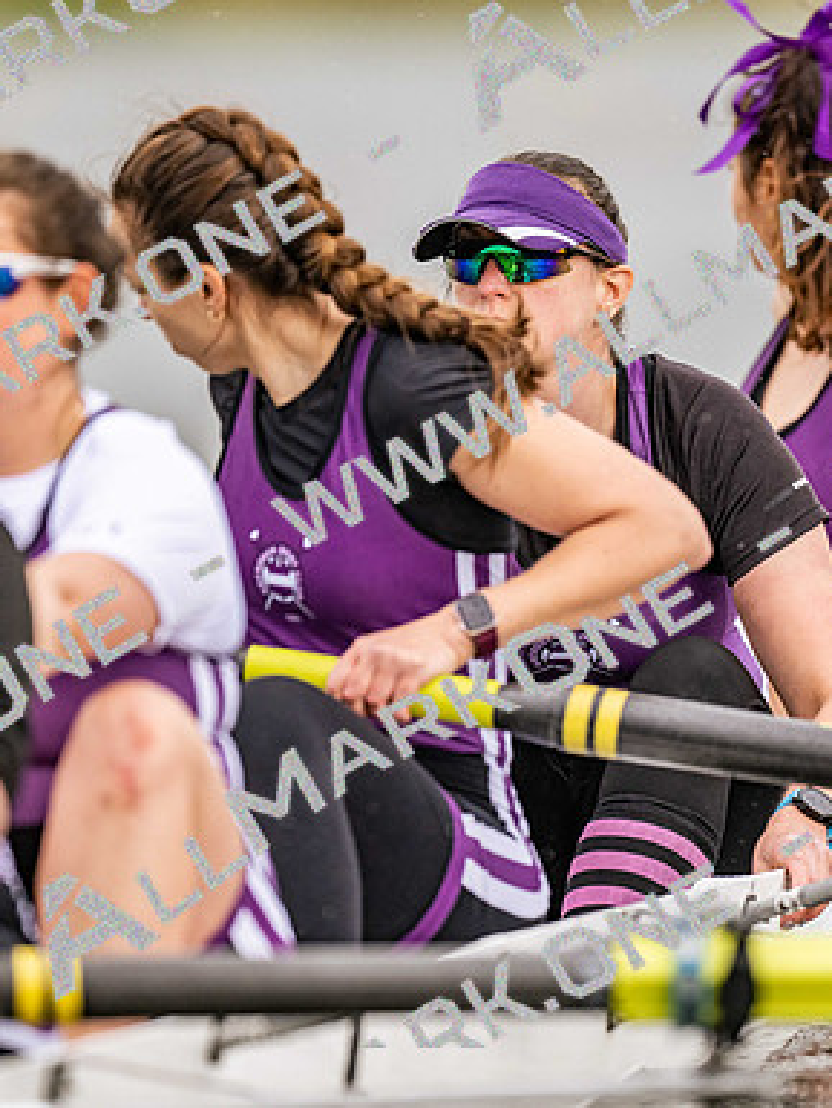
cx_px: 628
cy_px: 554
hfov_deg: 1.7
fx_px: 27865
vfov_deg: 2.3
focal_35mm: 870
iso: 900
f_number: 4
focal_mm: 600
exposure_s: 1/2500
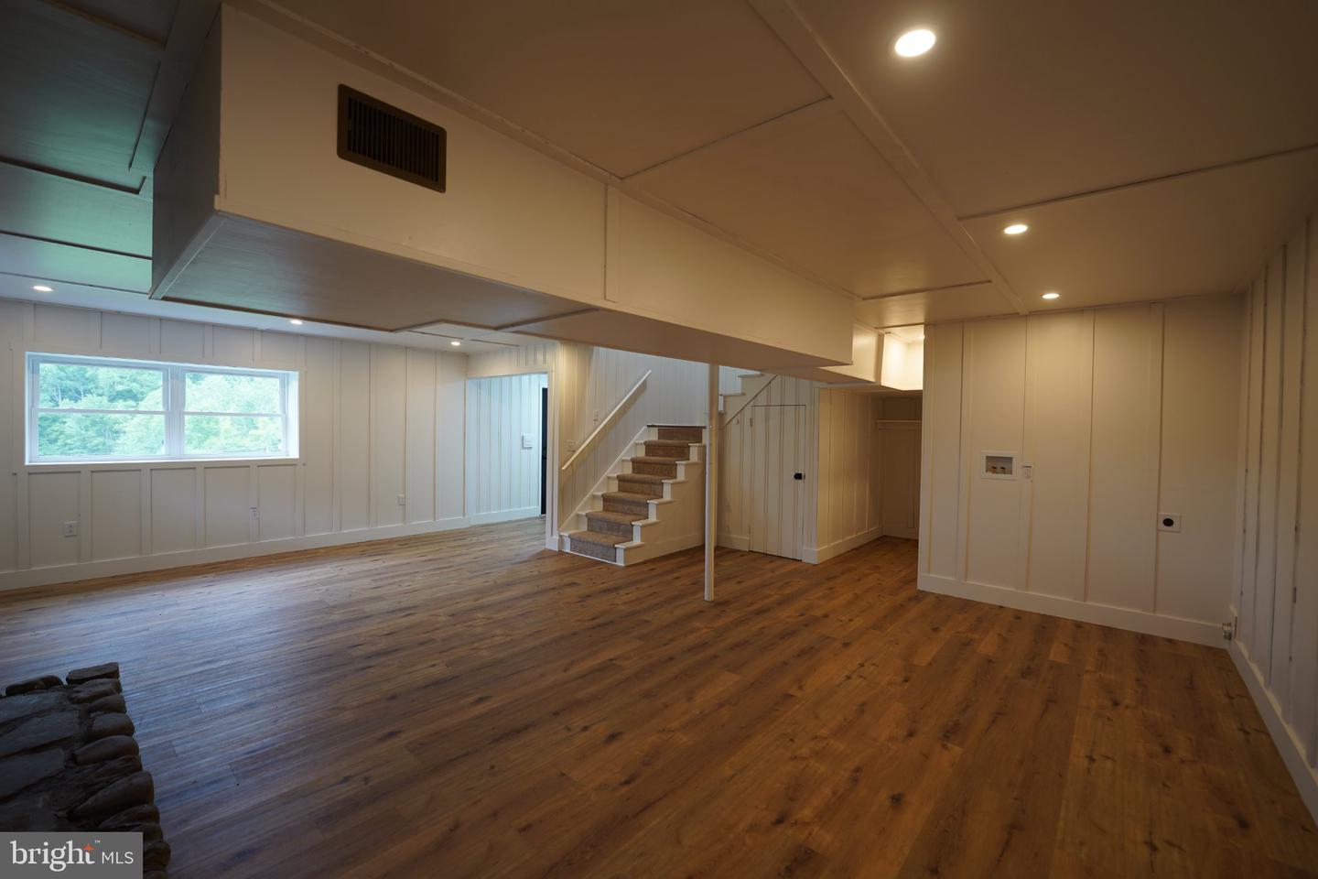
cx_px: 659
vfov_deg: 81.2
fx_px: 513
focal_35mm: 14
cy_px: 440
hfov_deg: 104.3
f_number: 2.8
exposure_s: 1/15
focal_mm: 14
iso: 100
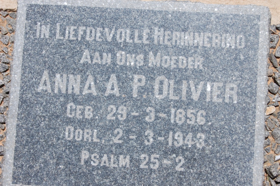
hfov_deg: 27.0
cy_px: 93
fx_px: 583
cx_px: 140
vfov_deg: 18.2
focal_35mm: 75
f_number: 10
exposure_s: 1/400
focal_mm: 50
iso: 200
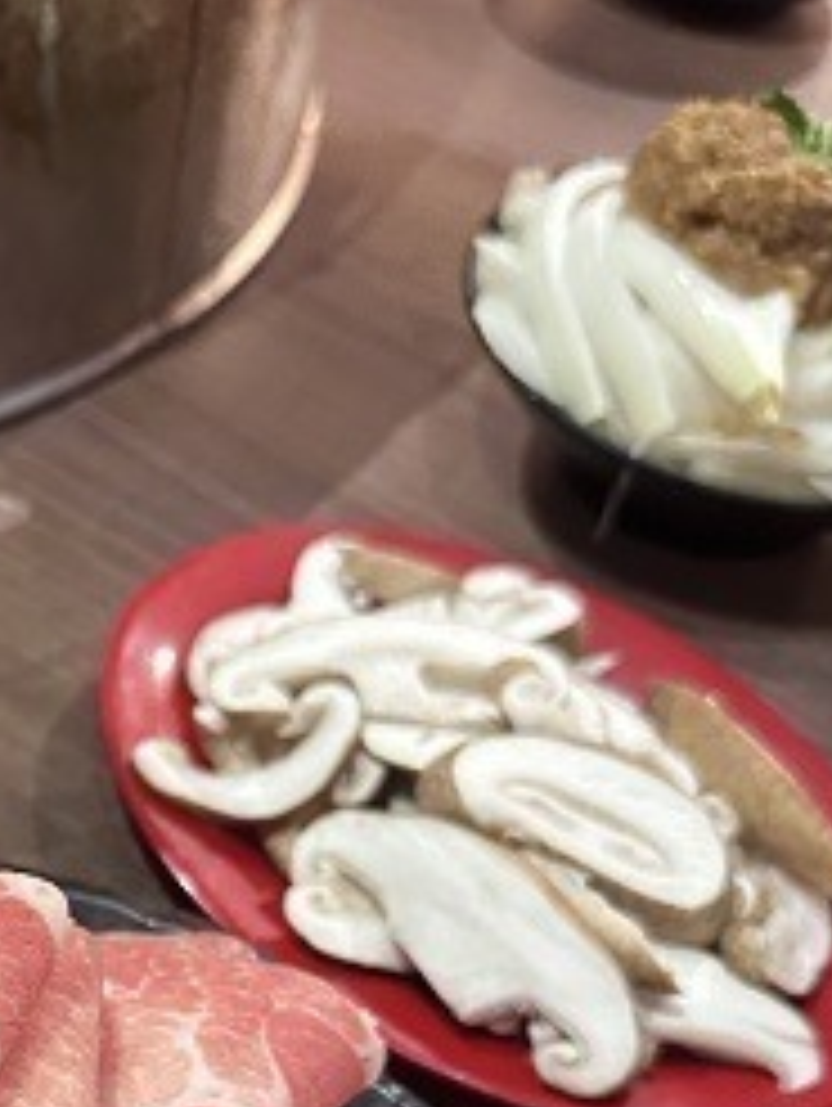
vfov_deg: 30.7
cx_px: -108
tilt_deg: -53.7
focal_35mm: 59
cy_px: 1069
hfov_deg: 23.2
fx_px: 1887
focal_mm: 6.86
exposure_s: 1/60
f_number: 1.78
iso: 640
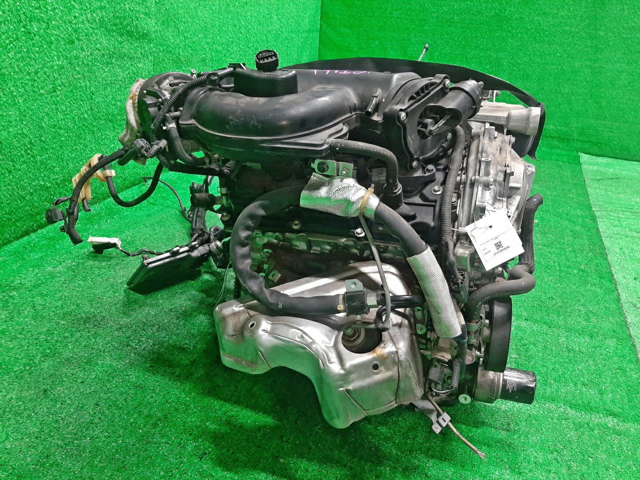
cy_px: 240
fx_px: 481
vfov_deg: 53.1
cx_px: 320
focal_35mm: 26
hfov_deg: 67.3
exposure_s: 1/50
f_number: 1.7
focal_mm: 3.93
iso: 225
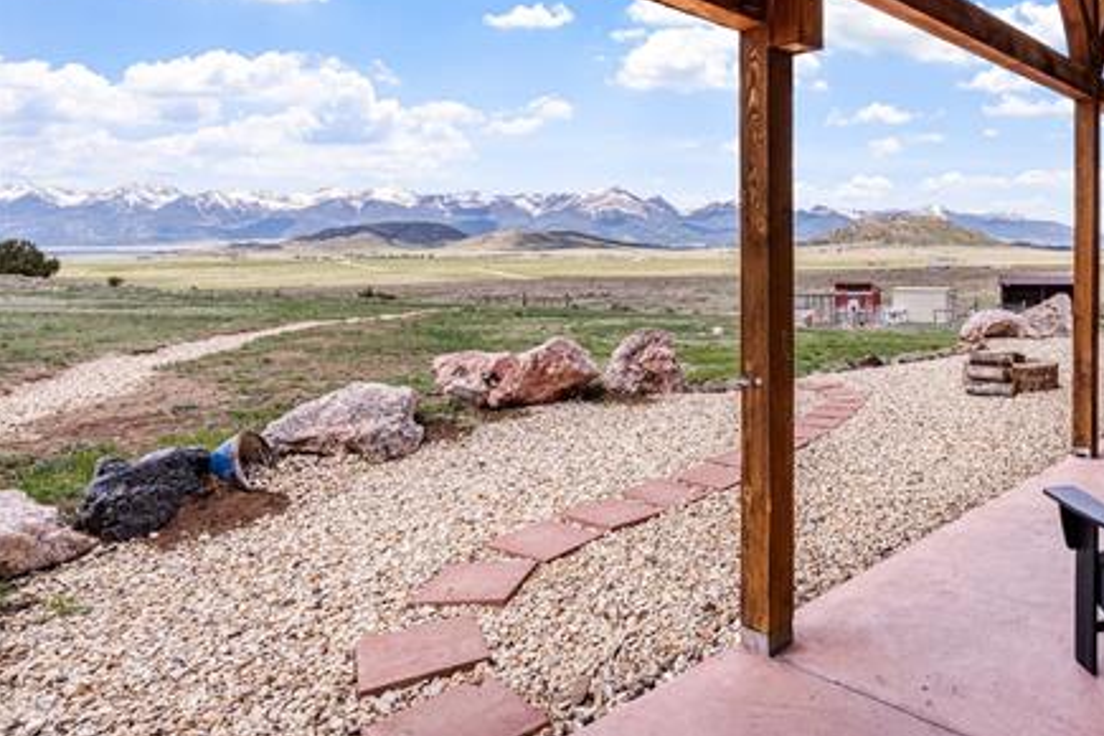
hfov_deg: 67.6
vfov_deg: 50.6
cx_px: 807
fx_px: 767
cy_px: 261
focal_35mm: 25
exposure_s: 1/160
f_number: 10
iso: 100
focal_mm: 17
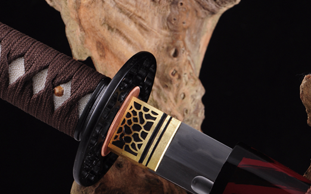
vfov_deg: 5.5
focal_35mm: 237
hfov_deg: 8.9
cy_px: 153
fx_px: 2008
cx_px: 194
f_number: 10
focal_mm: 90
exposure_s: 1/160
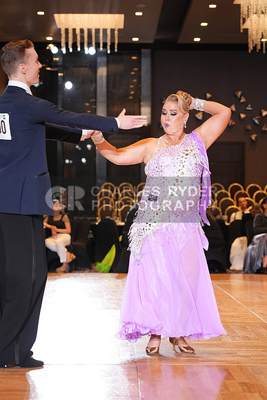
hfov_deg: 16.5
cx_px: 134
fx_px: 923
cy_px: 200
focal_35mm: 83
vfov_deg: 24.5
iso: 1600
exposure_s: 1/200
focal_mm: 83
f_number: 4
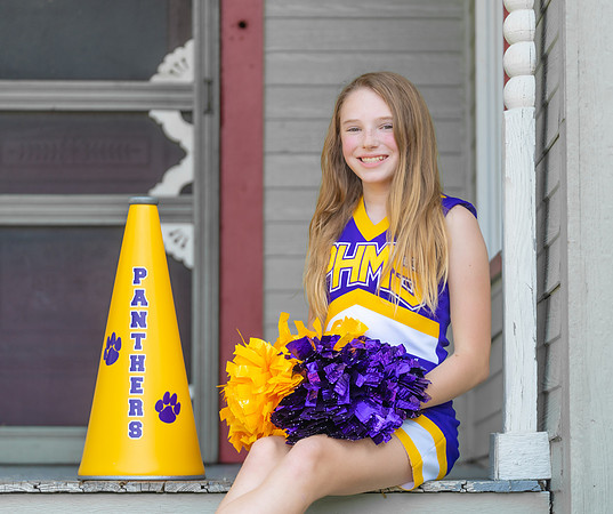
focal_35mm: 140
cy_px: 267
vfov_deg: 11.3
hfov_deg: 13.5
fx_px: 2591
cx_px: 375
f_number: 2.8
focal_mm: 112
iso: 160
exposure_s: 1/320
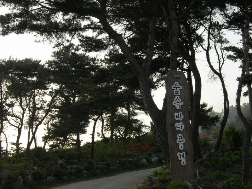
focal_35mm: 72
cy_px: 94
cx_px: 126
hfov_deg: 27.0
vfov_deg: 20.4
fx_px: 524
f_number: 6.3
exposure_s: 1/155
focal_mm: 14.9
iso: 64
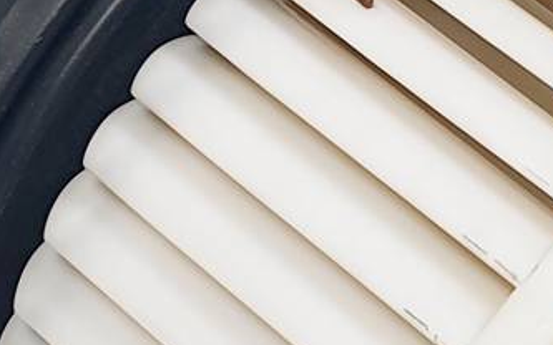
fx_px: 1793
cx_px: 364
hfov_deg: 17.5
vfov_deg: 11.0
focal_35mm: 119
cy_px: 136
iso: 50
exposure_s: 1/227
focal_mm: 4.3
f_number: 2.4
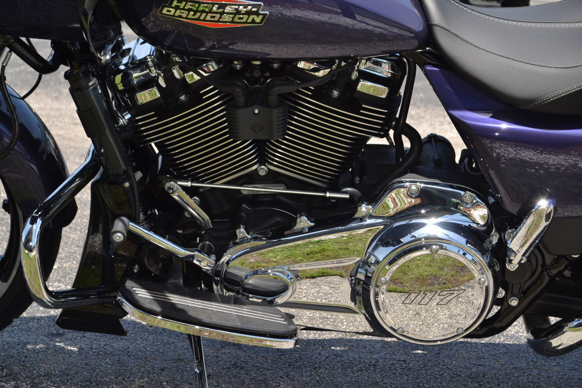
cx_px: 291
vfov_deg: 16.6
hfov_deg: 24.6
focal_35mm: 82
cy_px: 194
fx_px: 1334
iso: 100
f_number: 9
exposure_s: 1/200
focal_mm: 55
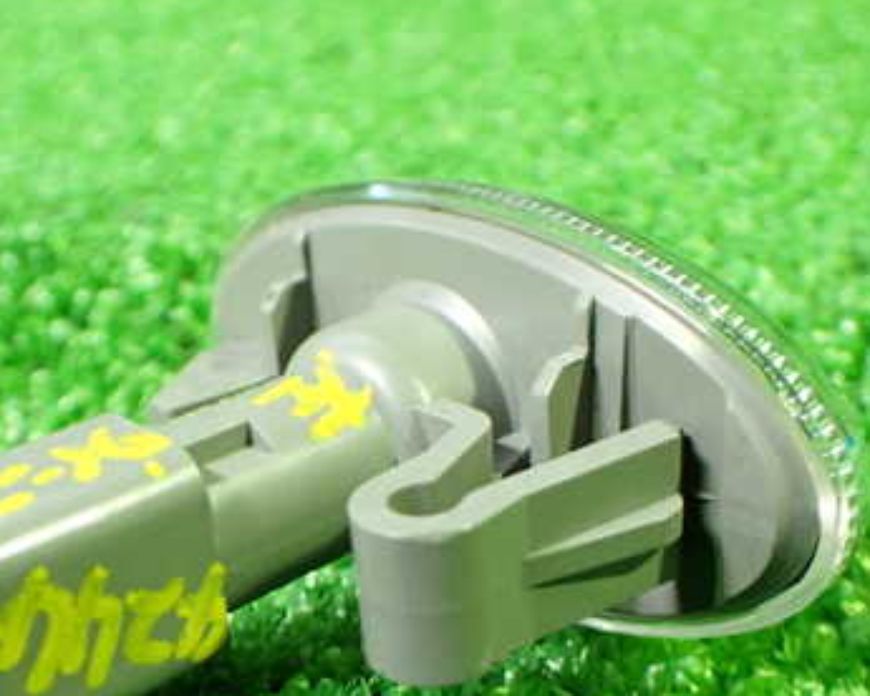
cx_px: 310
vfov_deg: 29.3
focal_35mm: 51
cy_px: 499
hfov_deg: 36.4
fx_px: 1313
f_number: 2.3
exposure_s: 1/60
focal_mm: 5.4
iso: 800
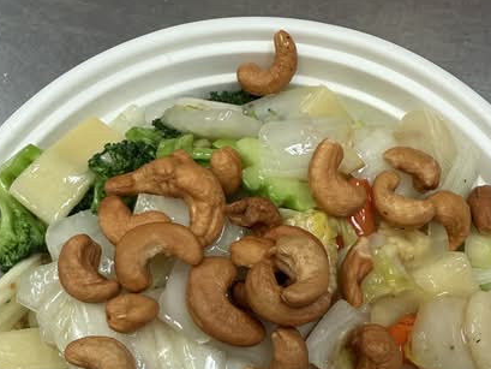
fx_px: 610
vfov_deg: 31.8
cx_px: 274
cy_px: 340
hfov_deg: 43.8
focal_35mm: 43
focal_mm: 2.22
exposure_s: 1/103
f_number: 2.2
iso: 200
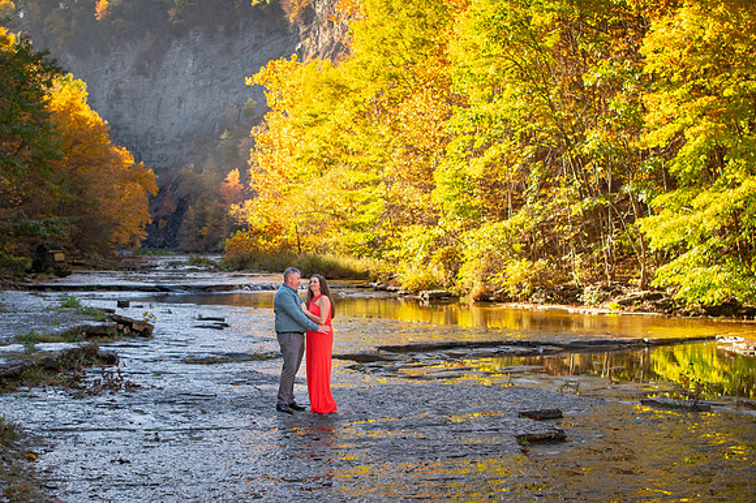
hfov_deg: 39.5
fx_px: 1051
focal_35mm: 50
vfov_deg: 26.9
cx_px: 317
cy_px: 285
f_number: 2.8
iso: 250
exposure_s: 1/800
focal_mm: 26
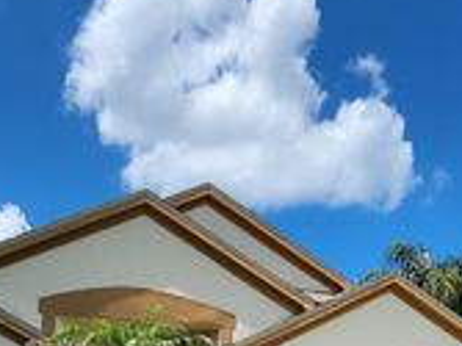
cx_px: 174
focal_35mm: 39
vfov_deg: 30.3
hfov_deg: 47.5
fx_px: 520
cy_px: 433
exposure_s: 1/2977
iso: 50
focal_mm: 2.2
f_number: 2.2
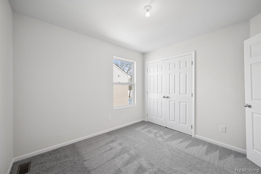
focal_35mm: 14
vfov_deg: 81.2
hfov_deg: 104.2
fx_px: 102
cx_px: 130
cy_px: 87
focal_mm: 14
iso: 64
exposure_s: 1/2.5
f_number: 9
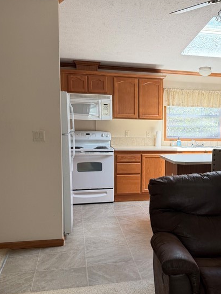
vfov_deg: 42.0
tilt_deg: -6.6
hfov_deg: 30.9
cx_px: 196
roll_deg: -1.4
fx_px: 383
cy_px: 164
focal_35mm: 45
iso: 100
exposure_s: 1/140
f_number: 1.78
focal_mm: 6.76
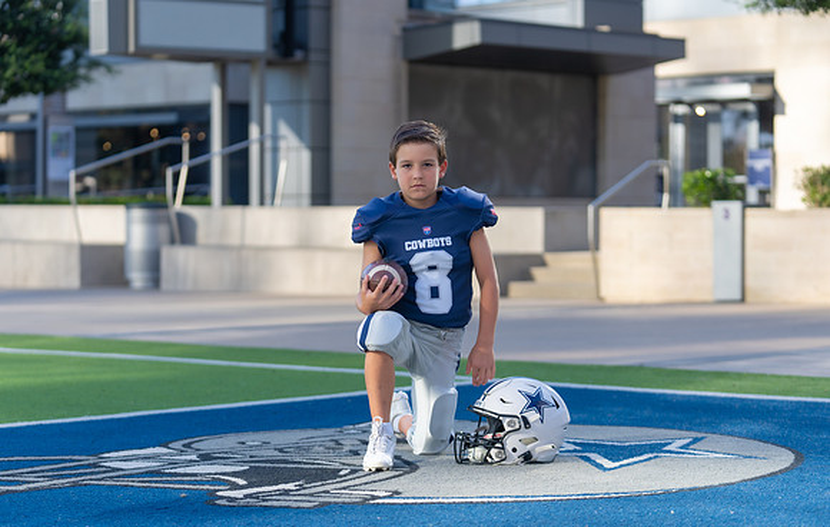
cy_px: 273
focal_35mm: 84
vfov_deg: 15.7
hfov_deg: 24.6
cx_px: 409
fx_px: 1905
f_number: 2.8
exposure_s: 1/500
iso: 100
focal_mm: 80
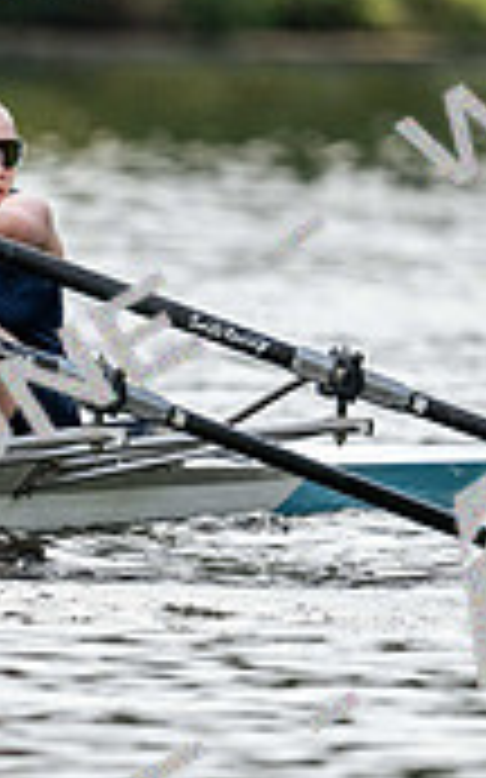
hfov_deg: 1.0
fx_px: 28973
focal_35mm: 1366
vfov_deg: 1.5
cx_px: 68
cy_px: 261
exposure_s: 1/2500
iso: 900
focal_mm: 400
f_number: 4.5
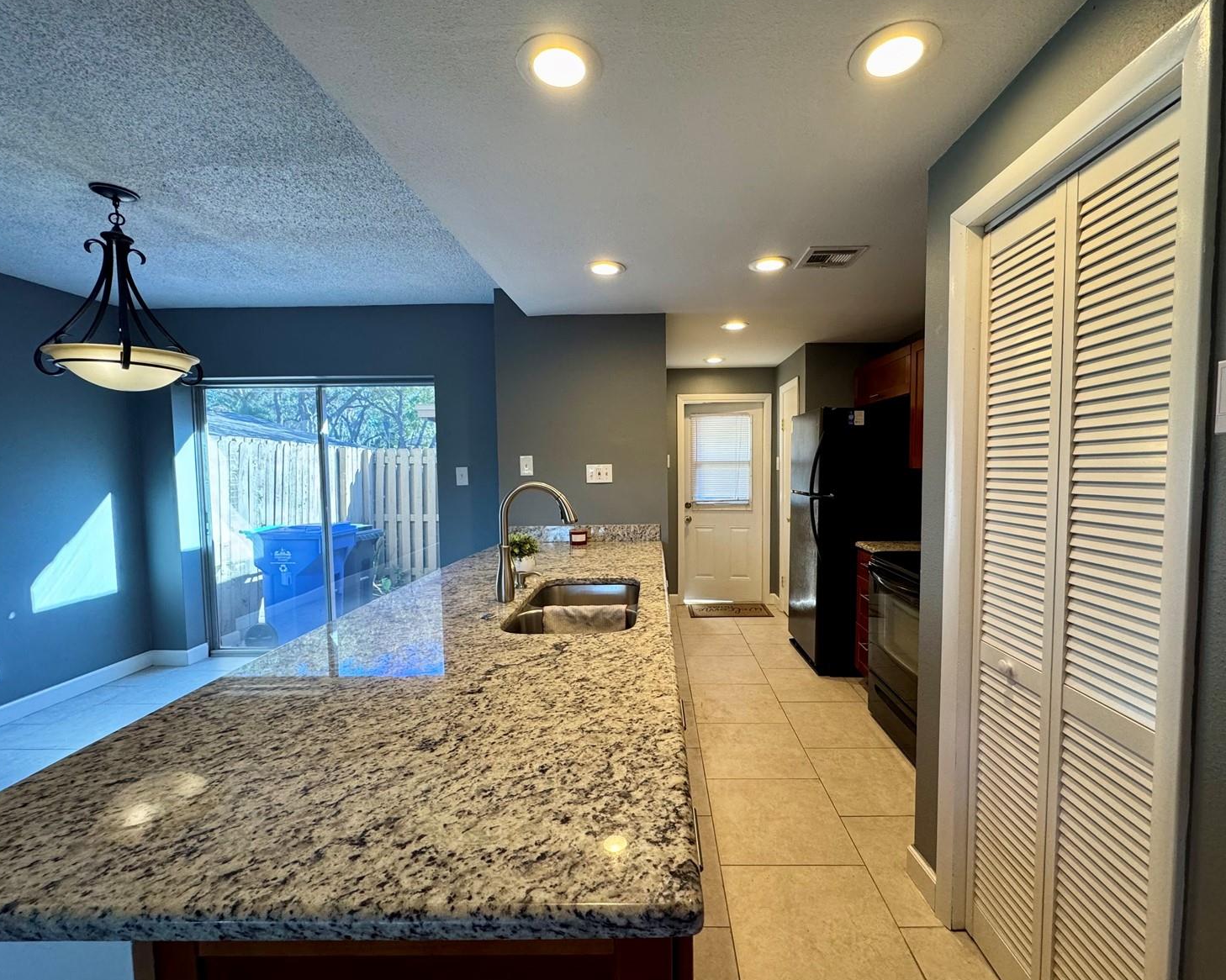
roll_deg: +0.8
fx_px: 544
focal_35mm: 15
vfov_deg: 84.0
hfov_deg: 96.7
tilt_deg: -2.2
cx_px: 648
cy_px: 495
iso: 250
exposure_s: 1/120
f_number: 2.2
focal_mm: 2.22
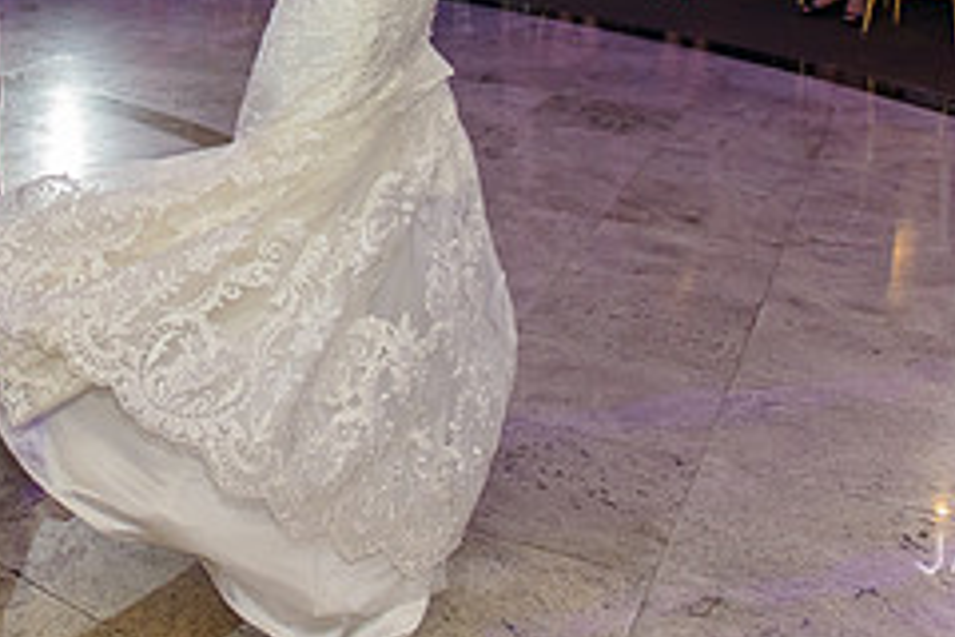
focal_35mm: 58
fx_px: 1538
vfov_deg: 21.8
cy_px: -109
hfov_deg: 33.1
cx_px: 143
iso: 1600
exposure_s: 1/125
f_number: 3.2
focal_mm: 24
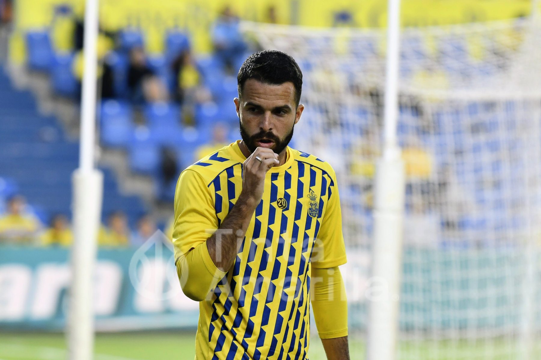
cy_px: 180
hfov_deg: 10.3
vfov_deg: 6.9
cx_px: 270
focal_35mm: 200
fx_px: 3005
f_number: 4
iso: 500
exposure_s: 1/400
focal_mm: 200
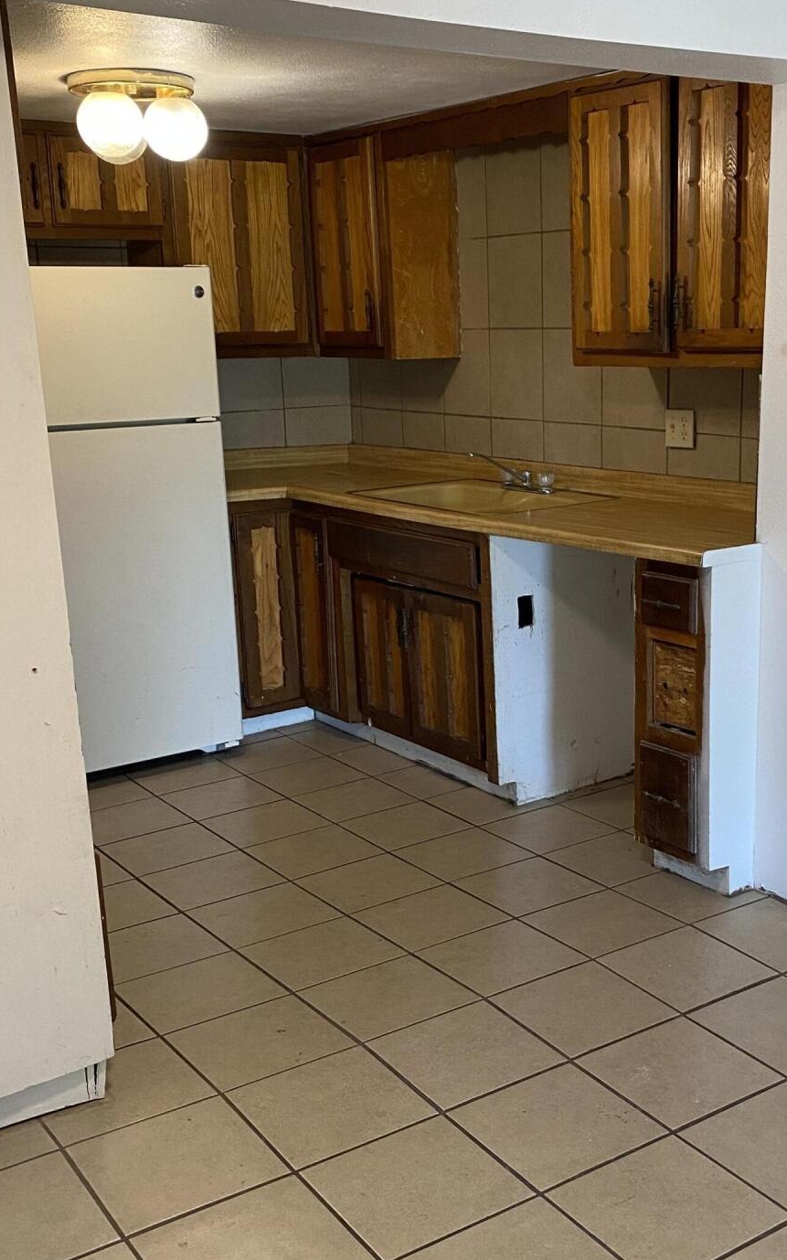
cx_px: 545
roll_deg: +0.8
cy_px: 650
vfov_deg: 49.3
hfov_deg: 31.6
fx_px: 1373
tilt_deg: -11.8
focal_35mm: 40
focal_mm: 4.25
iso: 100
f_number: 1.8
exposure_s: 1/60
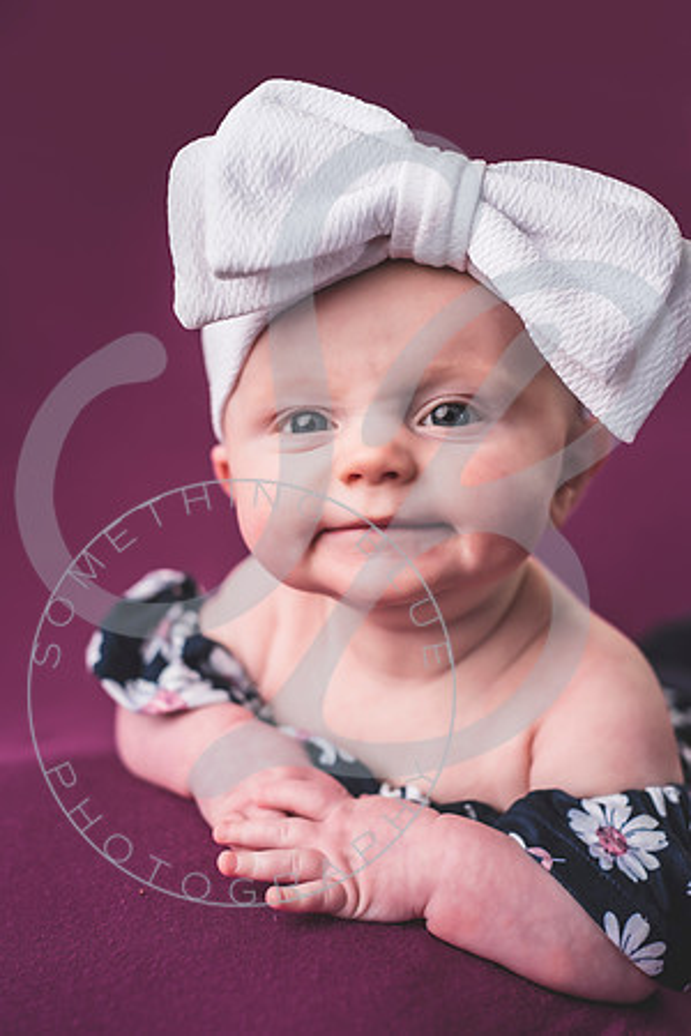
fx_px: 1439
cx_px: 346
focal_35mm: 50
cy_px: 518
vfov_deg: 39.6
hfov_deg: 27.0
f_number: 2.8
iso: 320
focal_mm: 50
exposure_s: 1/320
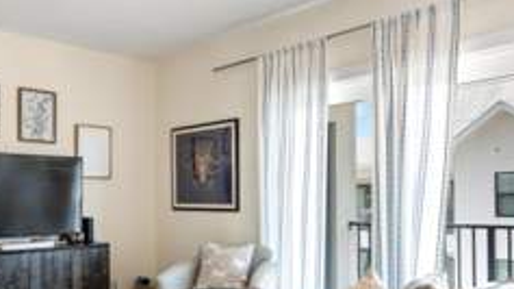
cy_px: 206
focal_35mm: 34
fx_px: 463
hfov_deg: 53.4
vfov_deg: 34.1
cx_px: 89
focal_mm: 16
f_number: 8
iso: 800
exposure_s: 1/20
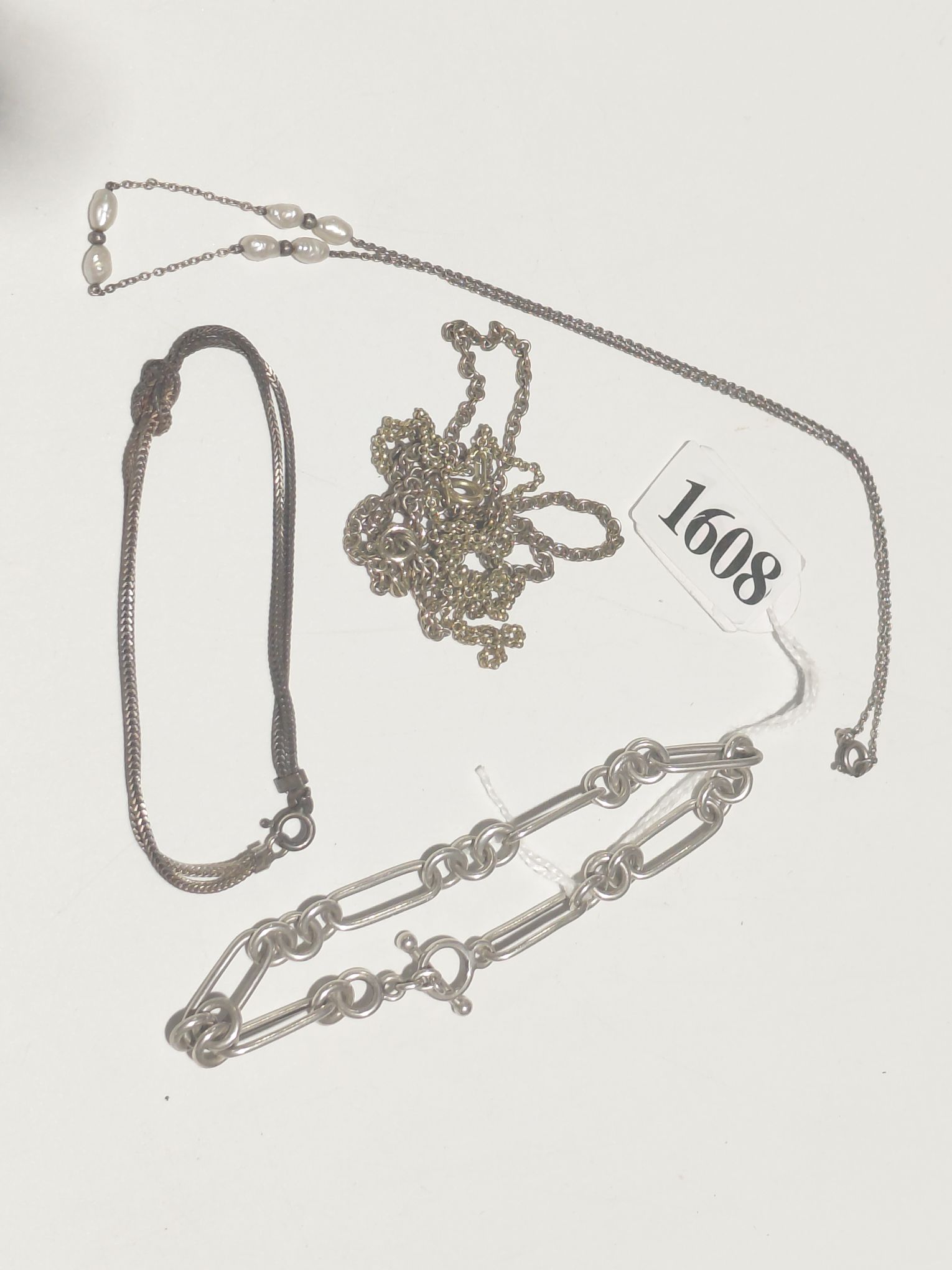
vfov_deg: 69.4
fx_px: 917
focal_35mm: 25
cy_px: 635
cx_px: 476
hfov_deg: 54.9
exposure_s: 1/120
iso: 125
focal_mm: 4.69
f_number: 1.8
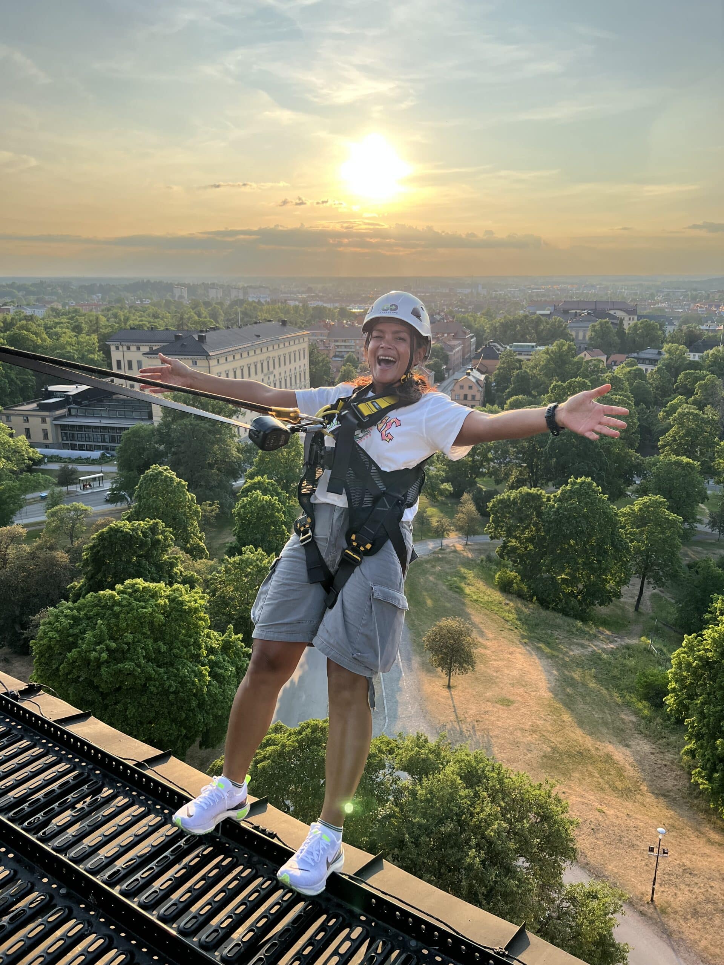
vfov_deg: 67.3
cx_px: 362
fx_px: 725
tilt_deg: -16.1
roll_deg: +0.5
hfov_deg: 53.1
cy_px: 482
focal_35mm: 26
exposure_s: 1/1698
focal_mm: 5.7
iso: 50
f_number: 1.5
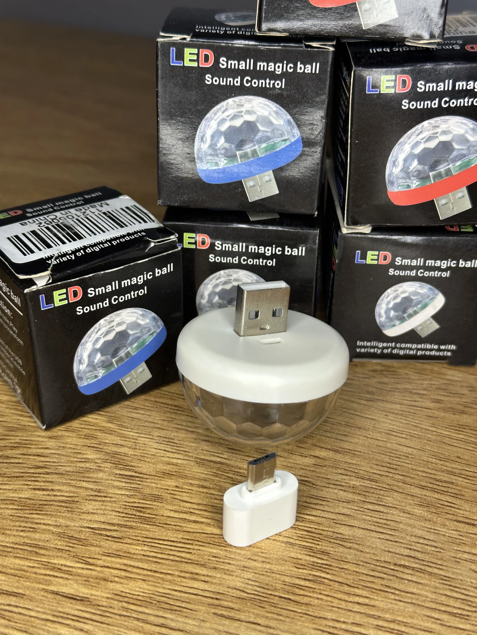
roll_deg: -1.8
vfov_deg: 39.7
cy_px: 318
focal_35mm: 48
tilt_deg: -33.4
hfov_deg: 30.3
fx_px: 882
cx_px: 238
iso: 80
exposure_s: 1/50
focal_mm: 6.86
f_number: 1.78
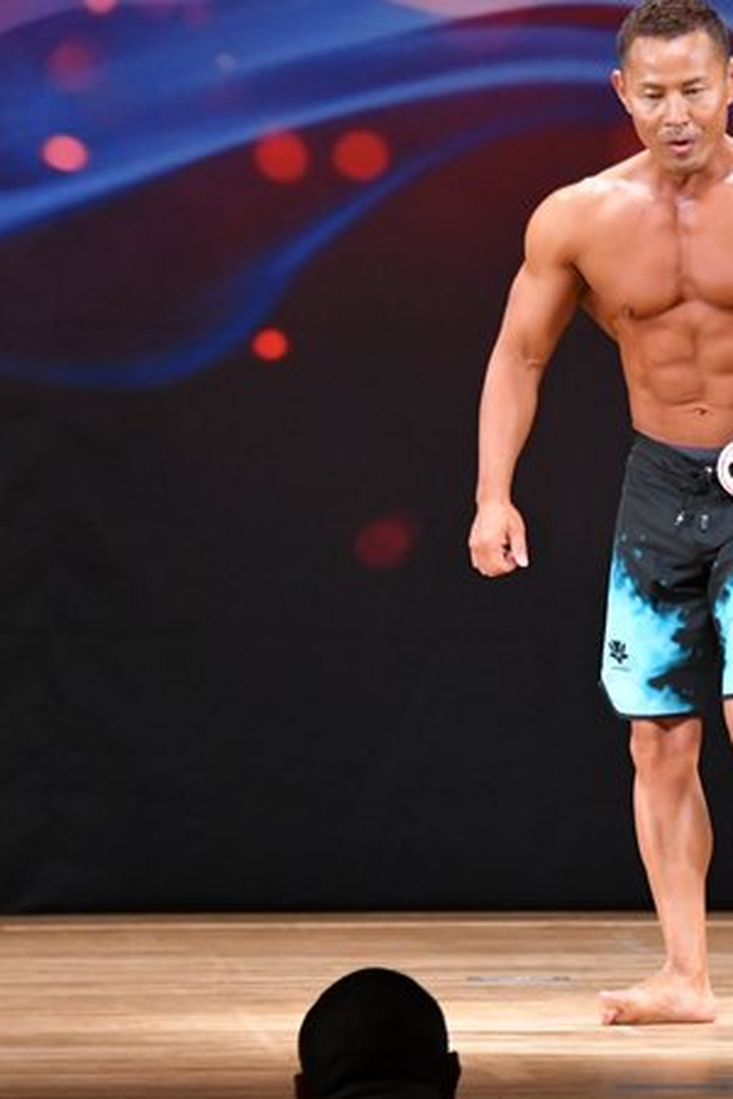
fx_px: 12613
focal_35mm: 413
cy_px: 513
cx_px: 839
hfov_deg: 3.3
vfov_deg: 5.0
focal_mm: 160
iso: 3200
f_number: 5.6
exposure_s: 1/400
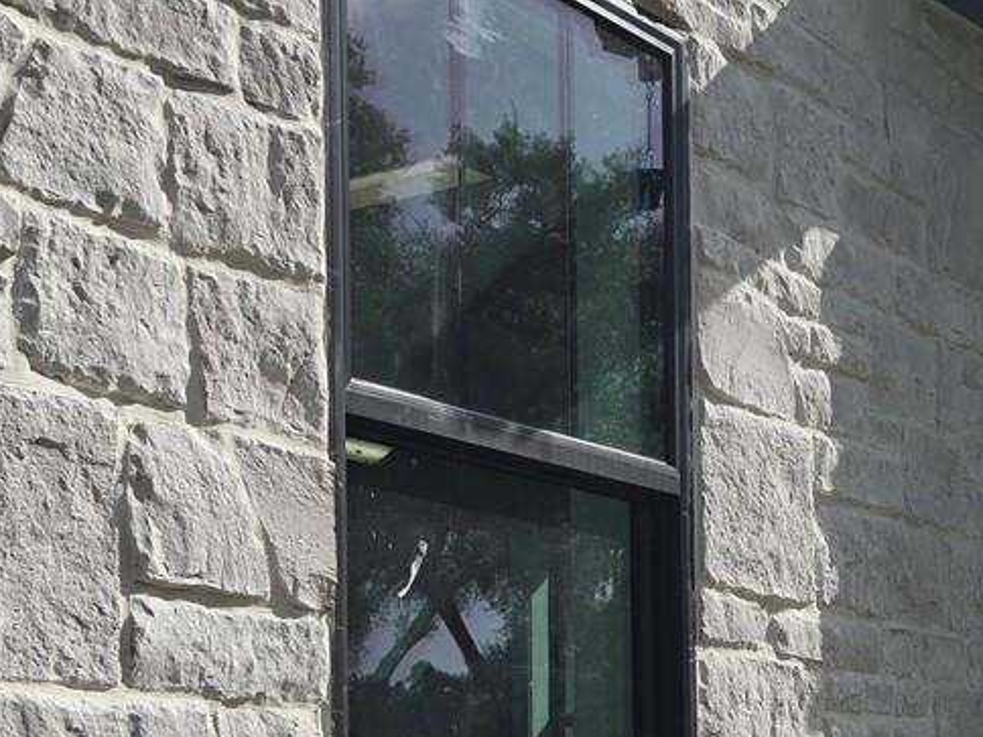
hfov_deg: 25.3
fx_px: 2158
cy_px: 761
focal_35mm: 76
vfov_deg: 18.8
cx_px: 772
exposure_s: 1/3871
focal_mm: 5.4
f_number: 1.8
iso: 25
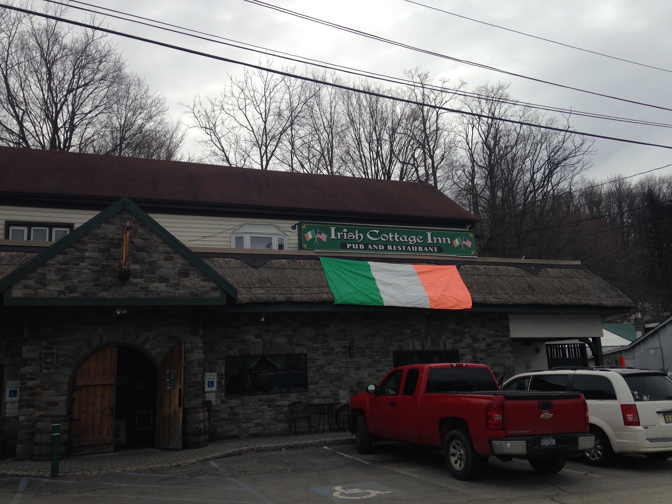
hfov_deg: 55.4
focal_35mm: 33
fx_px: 641
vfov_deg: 42.9
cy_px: 252
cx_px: 336
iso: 50
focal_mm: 4.12
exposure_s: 1/2710
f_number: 2.4
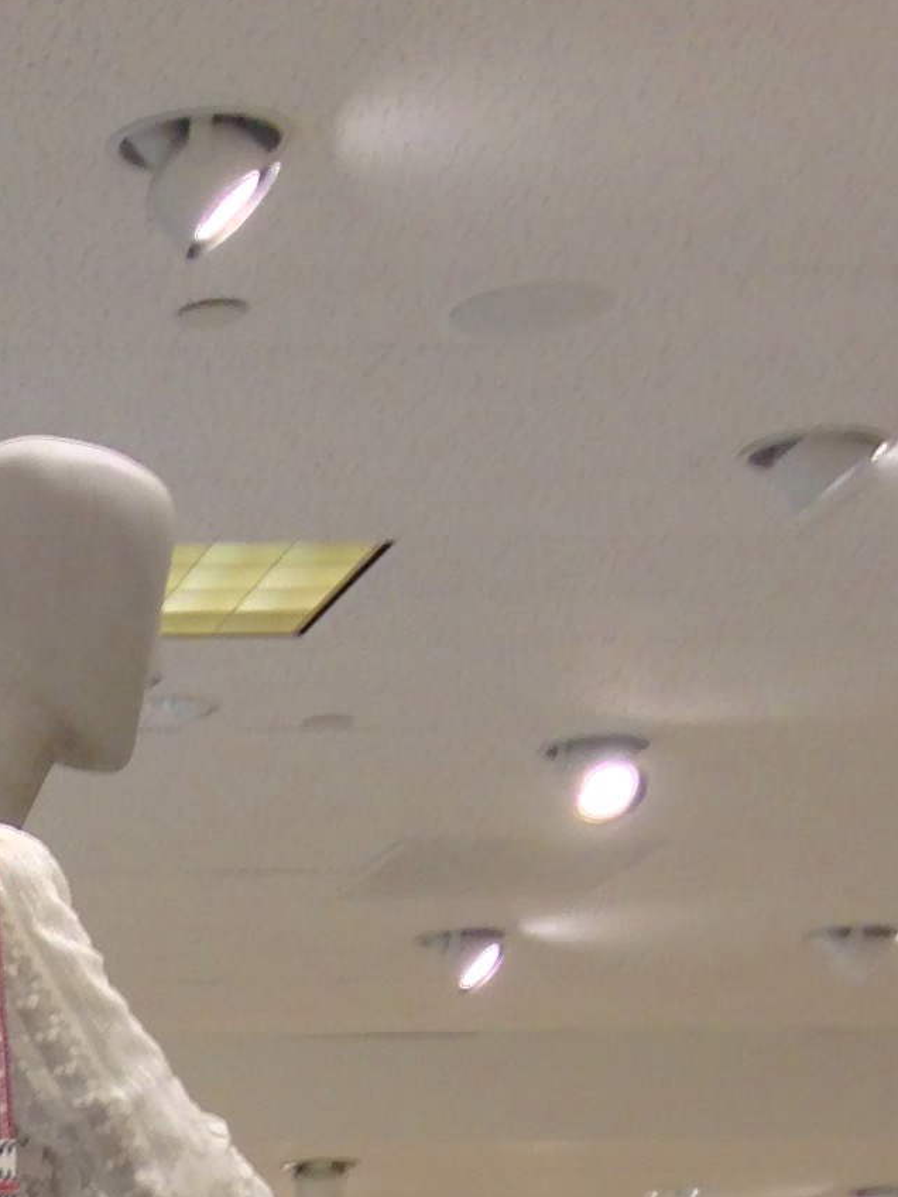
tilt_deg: -8.9
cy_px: 2285
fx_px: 4393
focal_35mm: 127
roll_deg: -0.9
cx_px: -647
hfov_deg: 11.0
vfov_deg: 13.6
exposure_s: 1/40
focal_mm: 4.12
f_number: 2.4
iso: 50
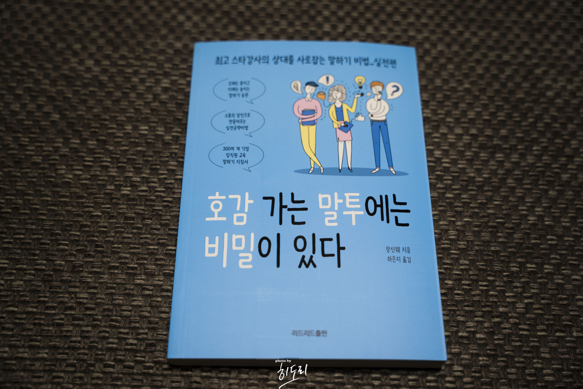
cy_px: 194
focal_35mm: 45
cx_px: 292
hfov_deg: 44.0
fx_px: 722
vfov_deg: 30.1
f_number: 3.2
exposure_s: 1/60
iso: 125
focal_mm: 44.6
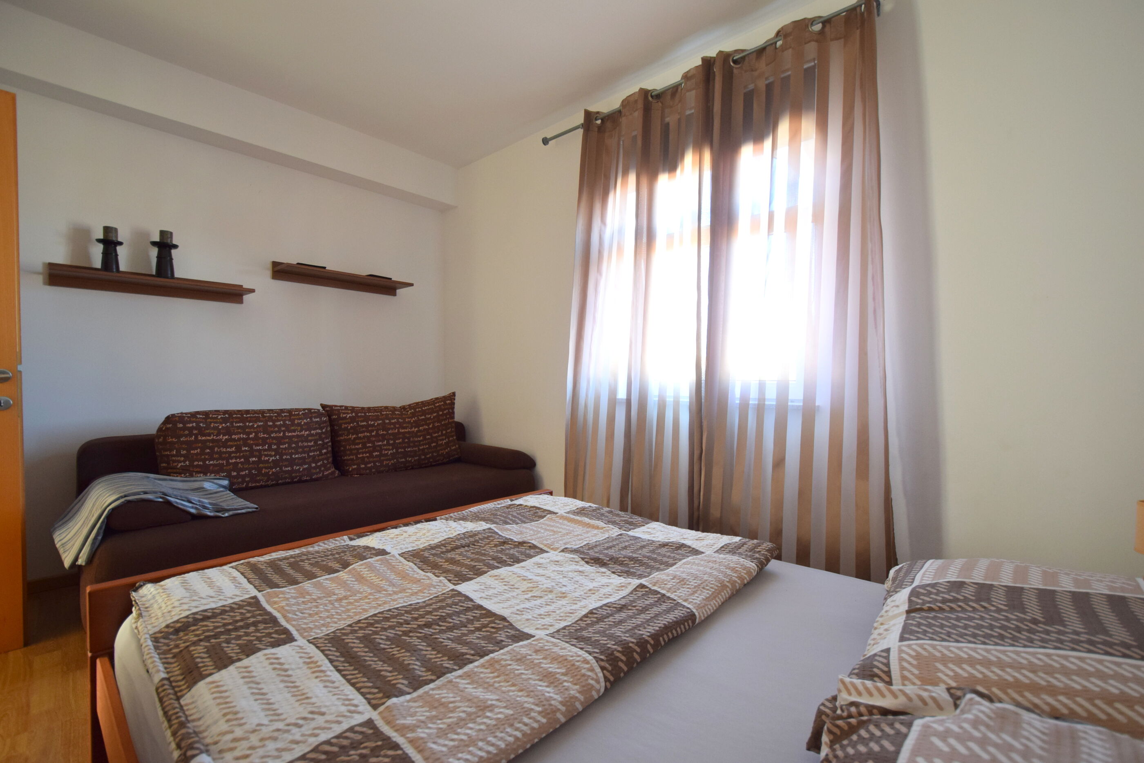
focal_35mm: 15
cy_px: 382
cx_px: 572
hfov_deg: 100.4
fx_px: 477
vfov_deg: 77.3
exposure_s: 1/60
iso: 800
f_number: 4
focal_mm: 10
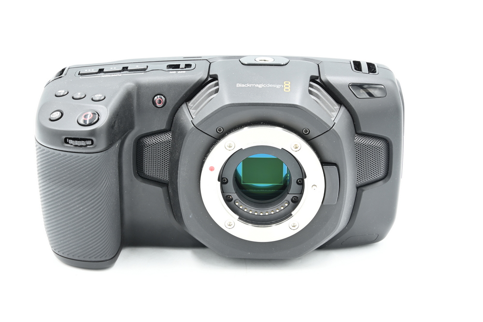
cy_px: 161
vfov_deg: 18.7
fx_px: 979
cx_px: 242
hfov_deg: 27.7
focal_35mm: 73
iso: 200
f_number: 14
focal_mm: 73
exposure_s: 1/6
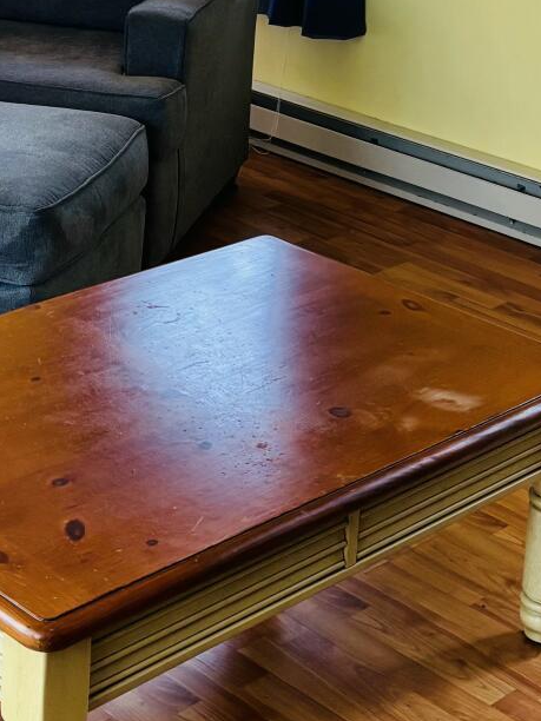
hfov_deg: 17.1
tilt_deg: -9.7
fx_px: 1771
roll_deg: -3.4
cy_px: -115
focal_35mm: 85
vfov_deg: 21.6
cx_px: 52
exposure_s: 1/120
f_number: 1.6
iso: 125
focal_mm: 5.96
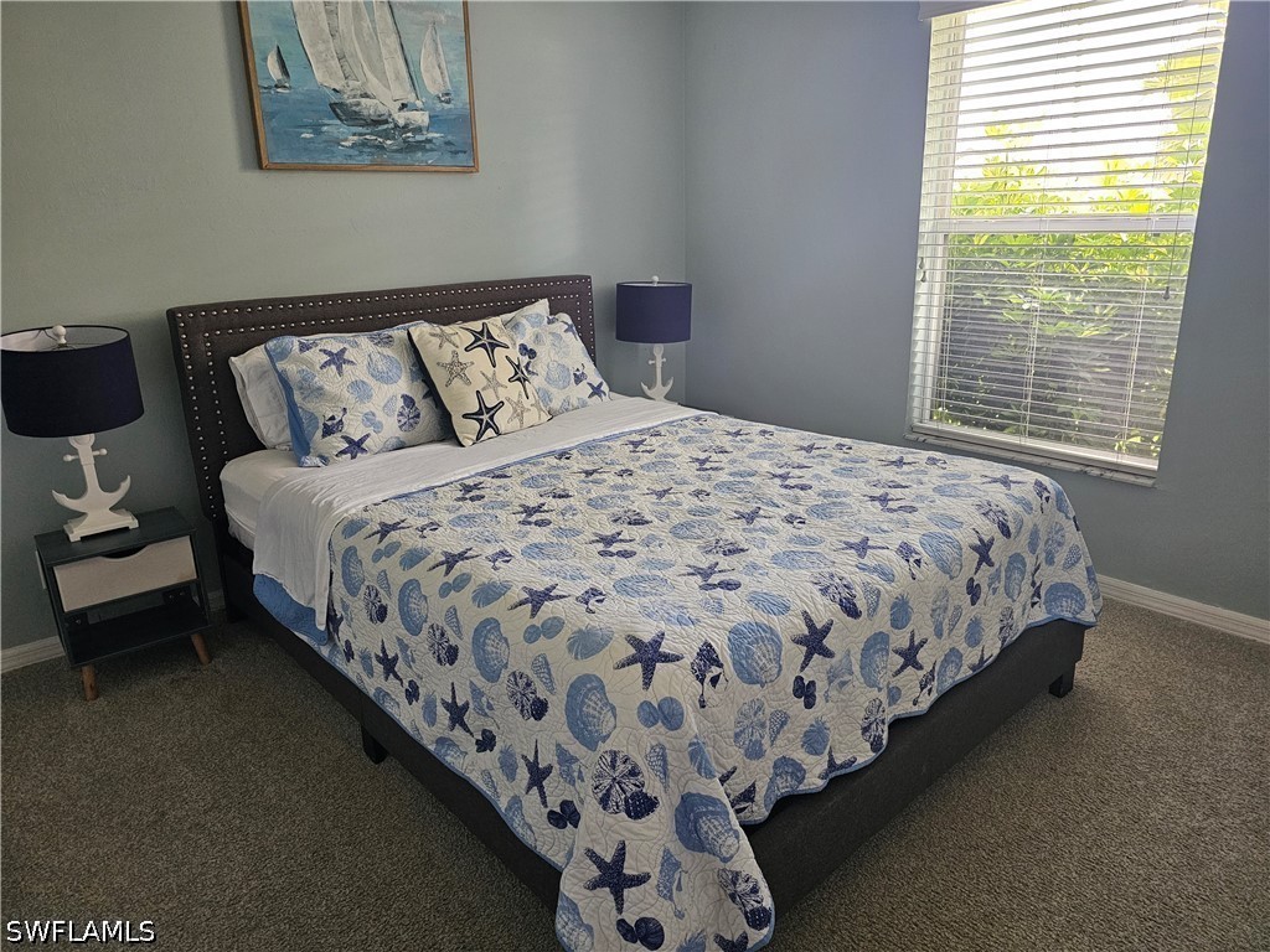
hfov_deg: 73.9
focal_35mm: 23
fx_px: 844
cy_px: 476
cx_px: 635
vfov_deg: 58.9
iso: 640
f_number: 1.7
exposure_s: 1/120
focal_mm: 6.3
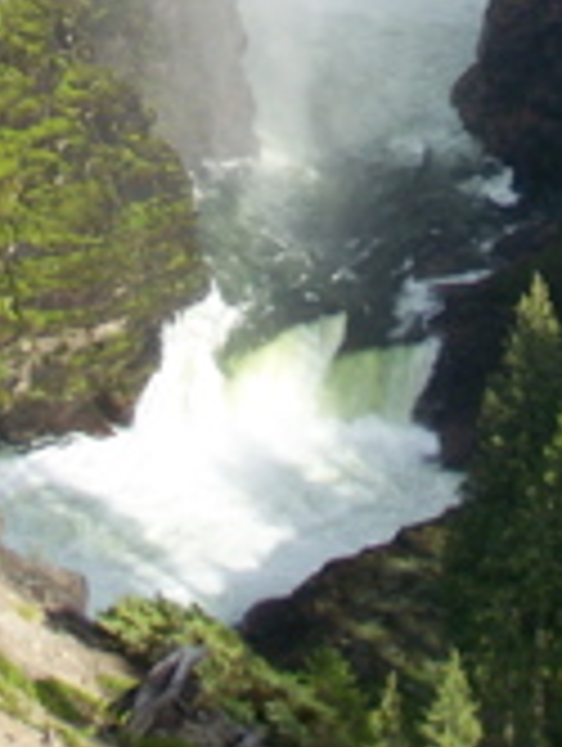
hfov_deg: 8.4
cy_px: -223
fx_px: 3822
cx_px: 268
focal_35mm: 177
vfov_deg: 10.9
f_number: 3.1
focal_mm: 9.8
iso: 80
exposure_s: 1/640
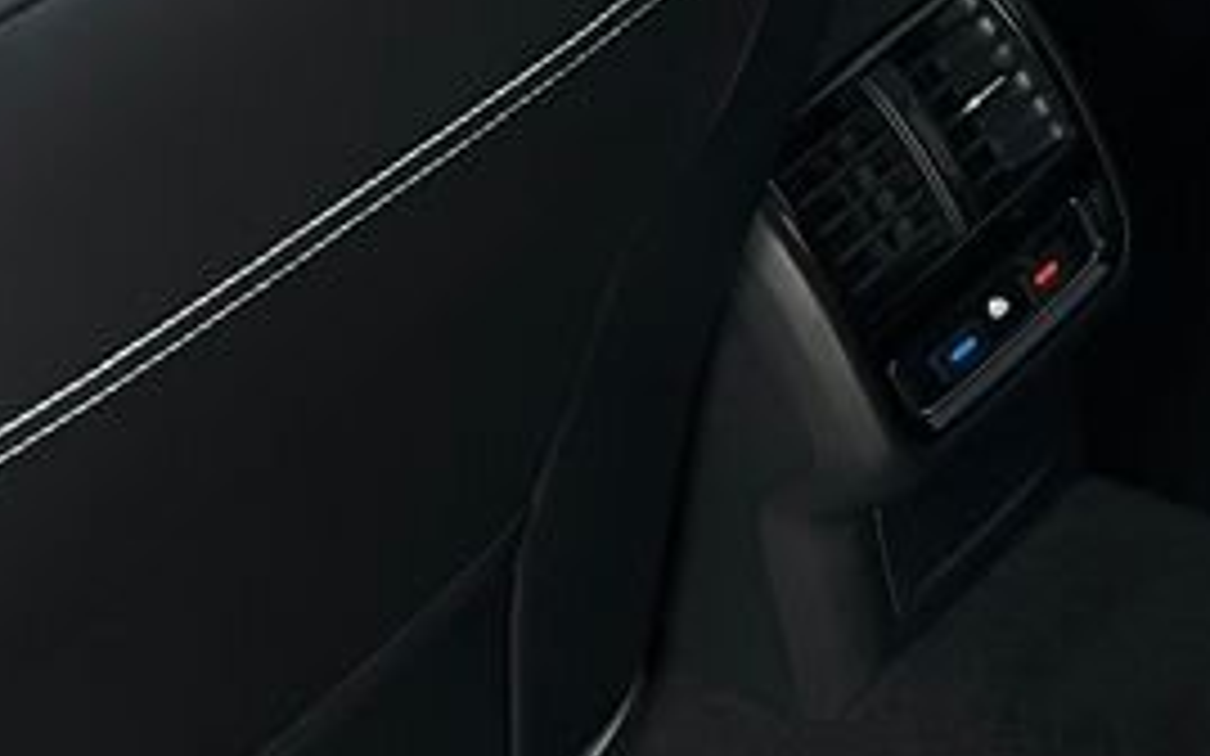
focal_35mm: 105
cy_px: 612
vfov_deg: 12.4
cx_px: 1601
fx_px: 3462
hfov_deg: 18.4
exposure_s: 1/60
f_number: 1.5
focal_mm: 5.7
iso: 400
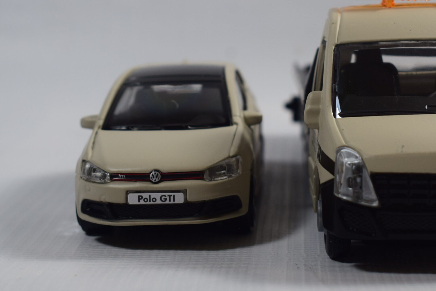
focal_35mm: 95
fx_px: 1150
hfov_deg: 21.4
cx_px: 297
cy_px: 115
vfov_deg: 14.4
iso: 400
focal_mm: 38
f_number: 9
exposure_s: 1/100
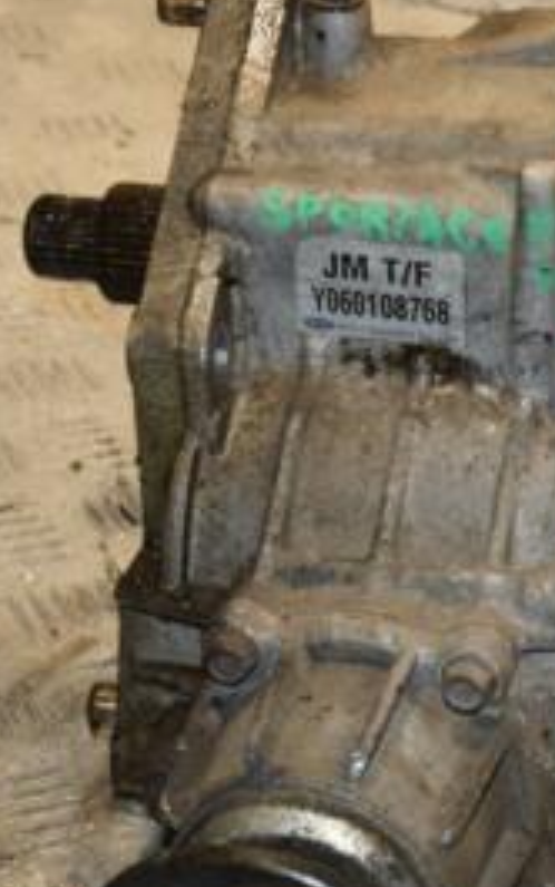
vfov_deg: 17.2
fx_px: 2927
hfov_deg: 10.7
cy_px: 536
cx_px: 588
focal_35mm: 121
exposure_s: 1/200
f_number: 5.6
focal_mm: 35
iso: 800
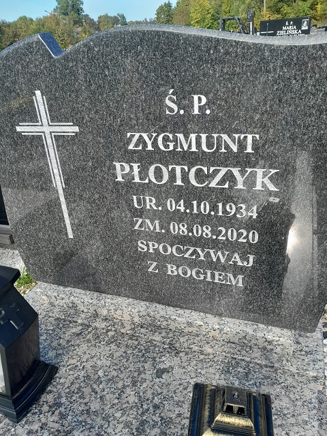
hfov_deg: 51.4
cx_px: 164
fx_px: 340
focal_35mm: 27
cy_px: 218
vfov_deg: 65.3
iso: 40
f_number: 1.8
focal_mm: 4
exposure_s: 1/171
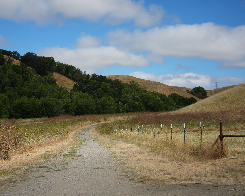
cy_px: 98
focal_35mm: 61
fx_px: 442
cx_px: 100
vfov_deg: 25.0
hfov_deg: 30.9
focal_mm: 54
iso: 250
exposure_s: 1/2000
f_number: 4.5
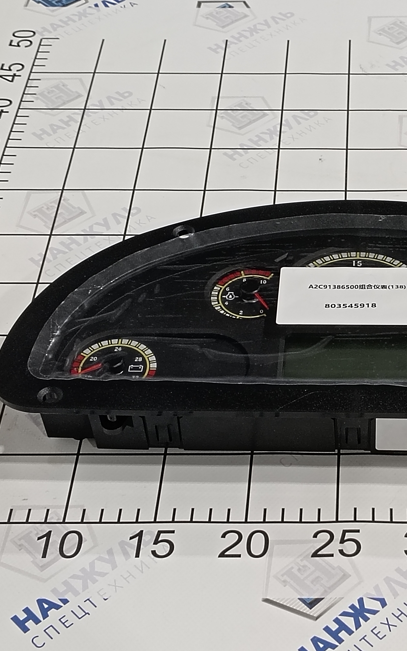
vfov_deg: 26.8
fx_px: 1367
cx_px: 362
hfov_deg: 16.7
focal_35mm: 77
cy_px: 324
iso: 413
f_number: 1.9
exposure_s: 1/50
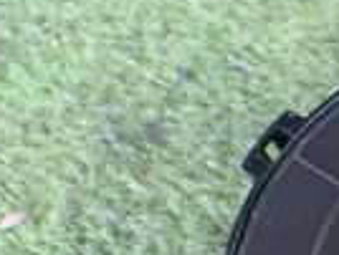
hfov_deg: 13.3
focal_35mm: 134
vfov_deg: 11.0
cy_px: 227
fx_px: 1315
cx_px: 602
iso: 800
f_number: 2.3
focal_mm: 5.4
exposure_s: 1/50
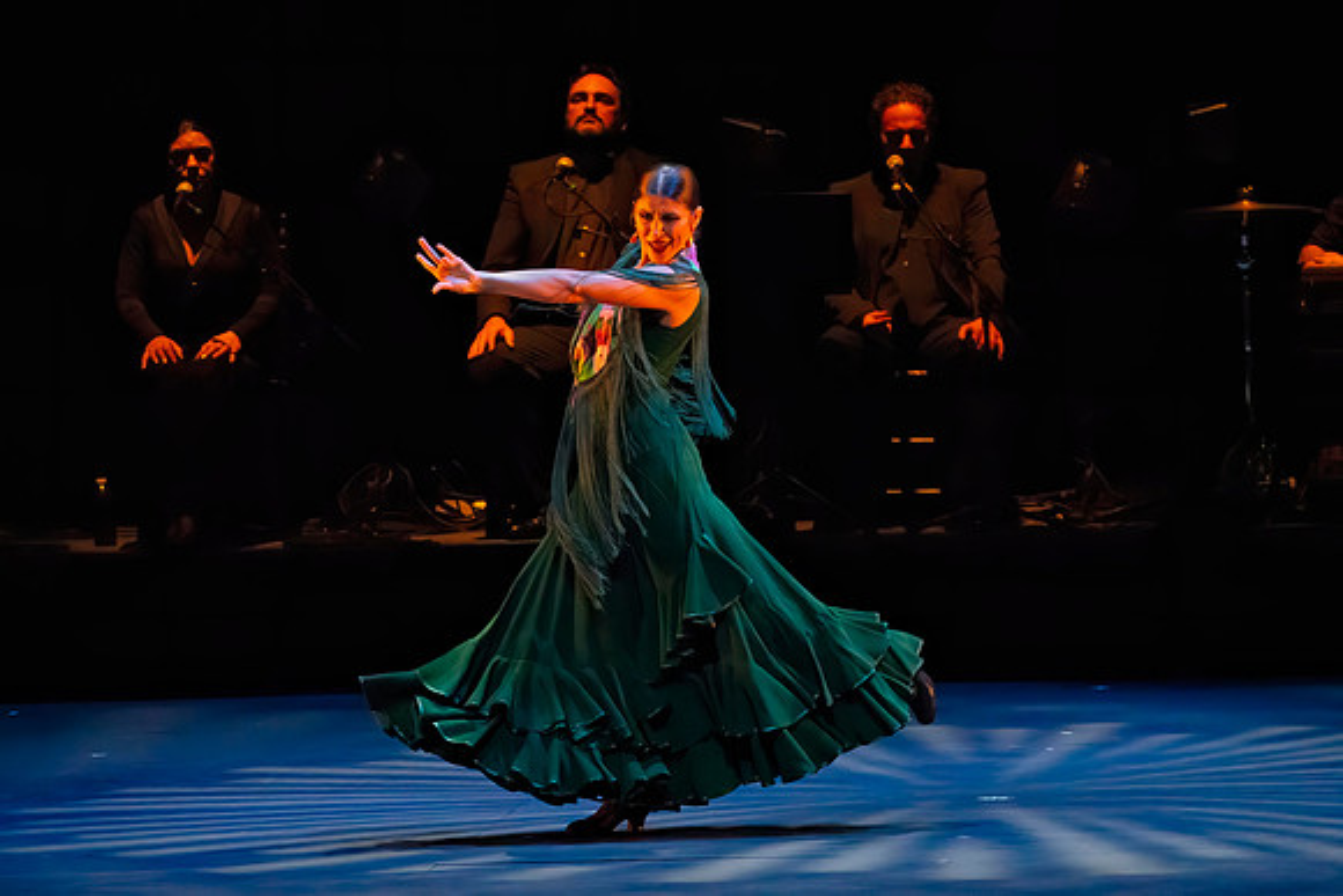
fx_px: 14530
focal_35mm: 389
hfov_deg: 5.3
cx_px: 712
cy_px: 442
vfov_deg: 3.5
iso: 25600
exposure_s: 1/400
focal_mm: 355
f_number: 10
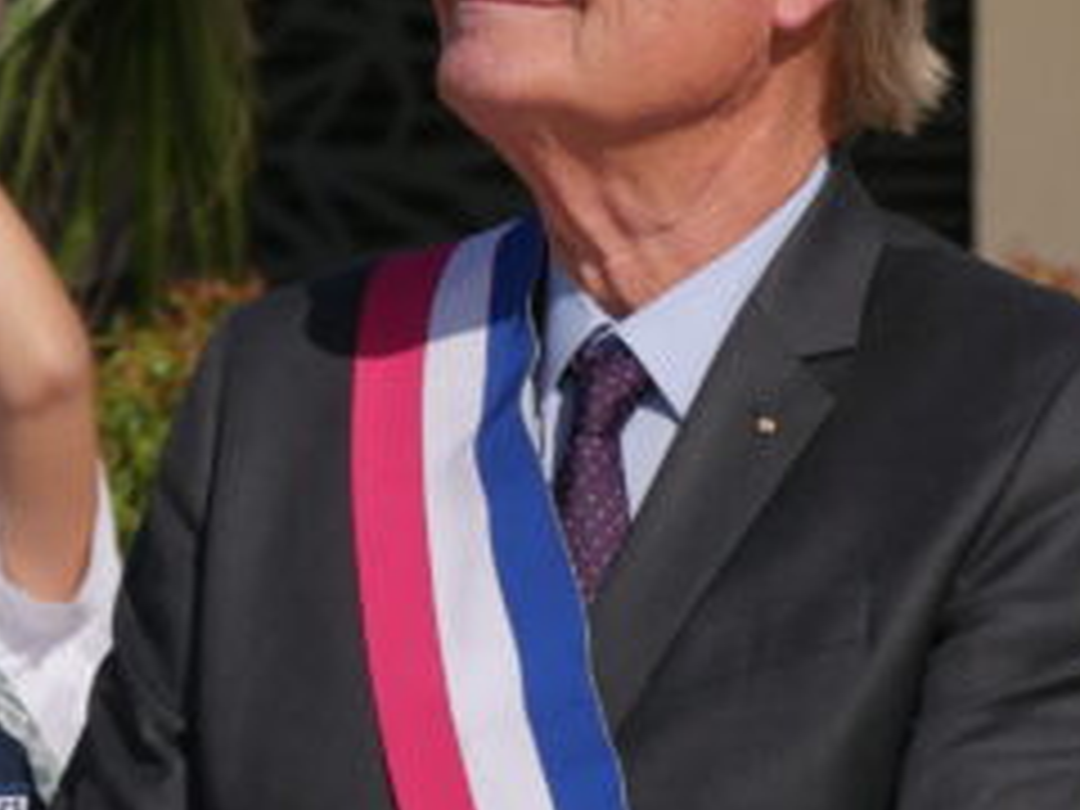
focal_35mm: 622
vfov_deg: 2.4
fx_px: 19406
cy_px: 569
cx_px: 711
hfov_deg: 3.2
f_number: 8
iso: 200
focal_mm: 97
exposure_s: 1/800
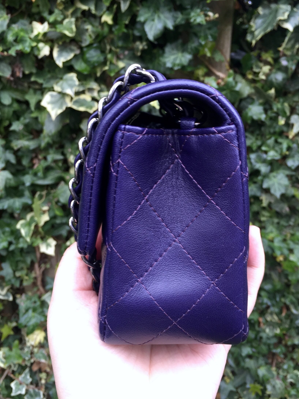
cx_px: 158
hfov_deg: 41.8
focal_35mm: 34
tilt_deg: -15.7
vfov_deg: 54.0
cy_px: 195
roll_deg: +1.2
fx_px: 392
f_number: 2.2
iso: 32
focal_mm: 4.15
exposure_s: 1/60
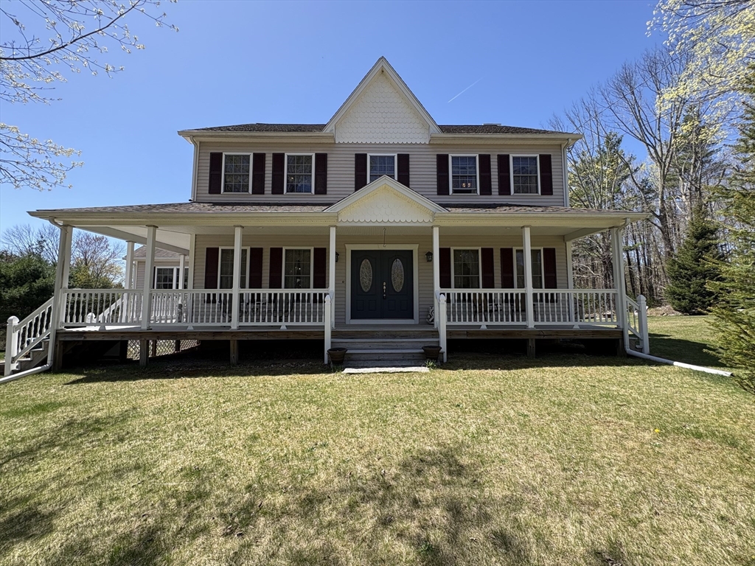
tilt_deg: +4.4
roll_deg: +0.9
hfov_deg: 102.1
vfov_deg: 85.7
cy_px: 283
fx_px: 305
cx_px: 378
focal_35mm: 14
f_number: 2.2
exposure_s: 1/533
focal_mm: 2.22
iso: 40
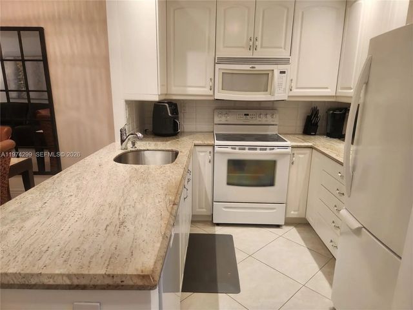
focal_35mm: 23
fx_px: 274
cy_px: 155
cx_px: 206
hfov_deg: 73.9
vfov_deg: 58.9
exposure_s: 1/120
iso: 125
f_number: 1.8
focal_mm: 5.4
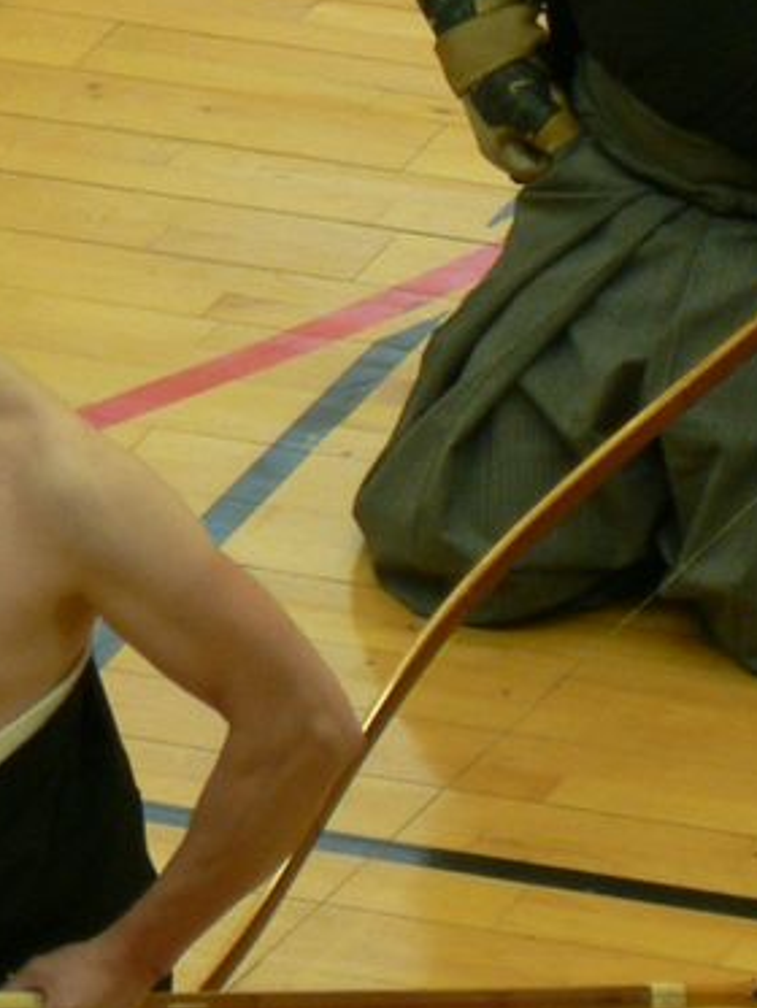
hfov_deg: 2.4
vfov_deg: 3.2
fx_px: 18184
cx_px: 281
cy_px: 30
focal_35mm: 624
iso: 100
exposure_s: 1/25
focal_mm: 32.3
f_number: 3.3
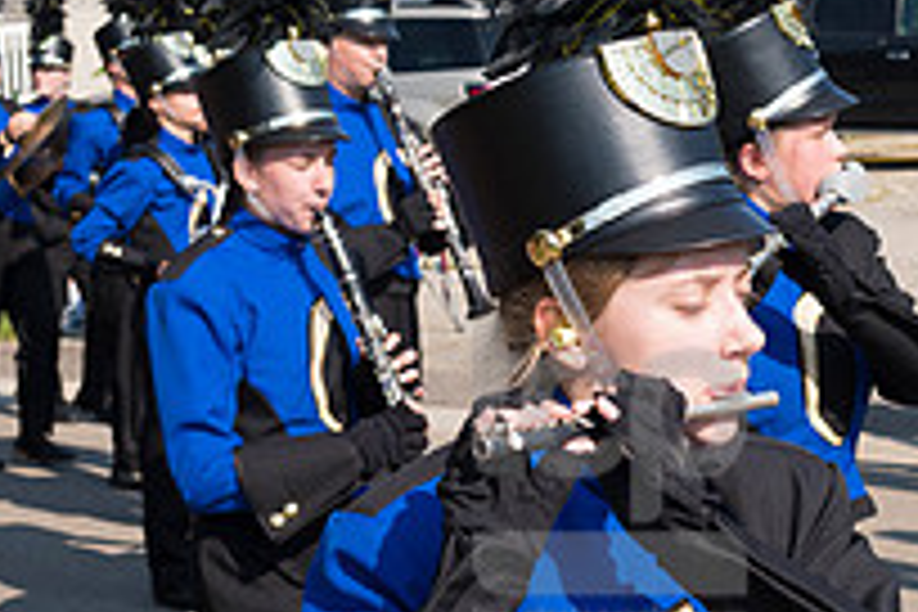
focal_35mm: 108
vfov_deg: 12.6
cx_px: 612
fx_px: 2754
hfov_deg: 18.9
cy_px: 475
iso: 320
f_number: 6.3
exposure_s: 1/800
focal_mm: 38
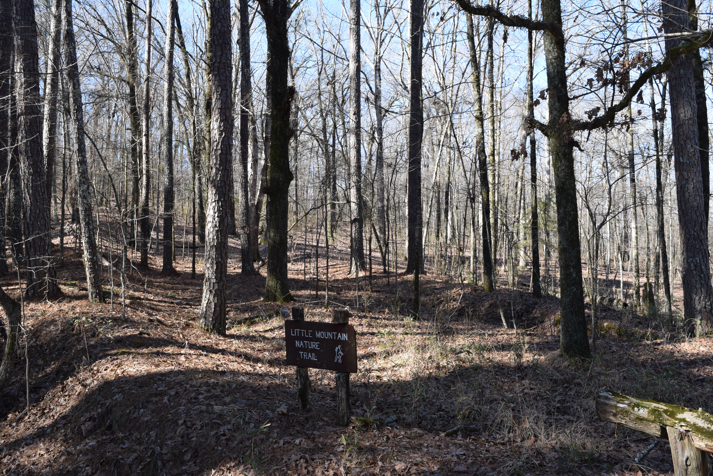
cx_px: 356
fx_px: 654
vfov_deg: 40.0
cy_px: 238
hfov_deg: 57.2
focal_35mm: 33
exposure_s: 1/250
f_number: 8
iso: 400
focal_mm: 22
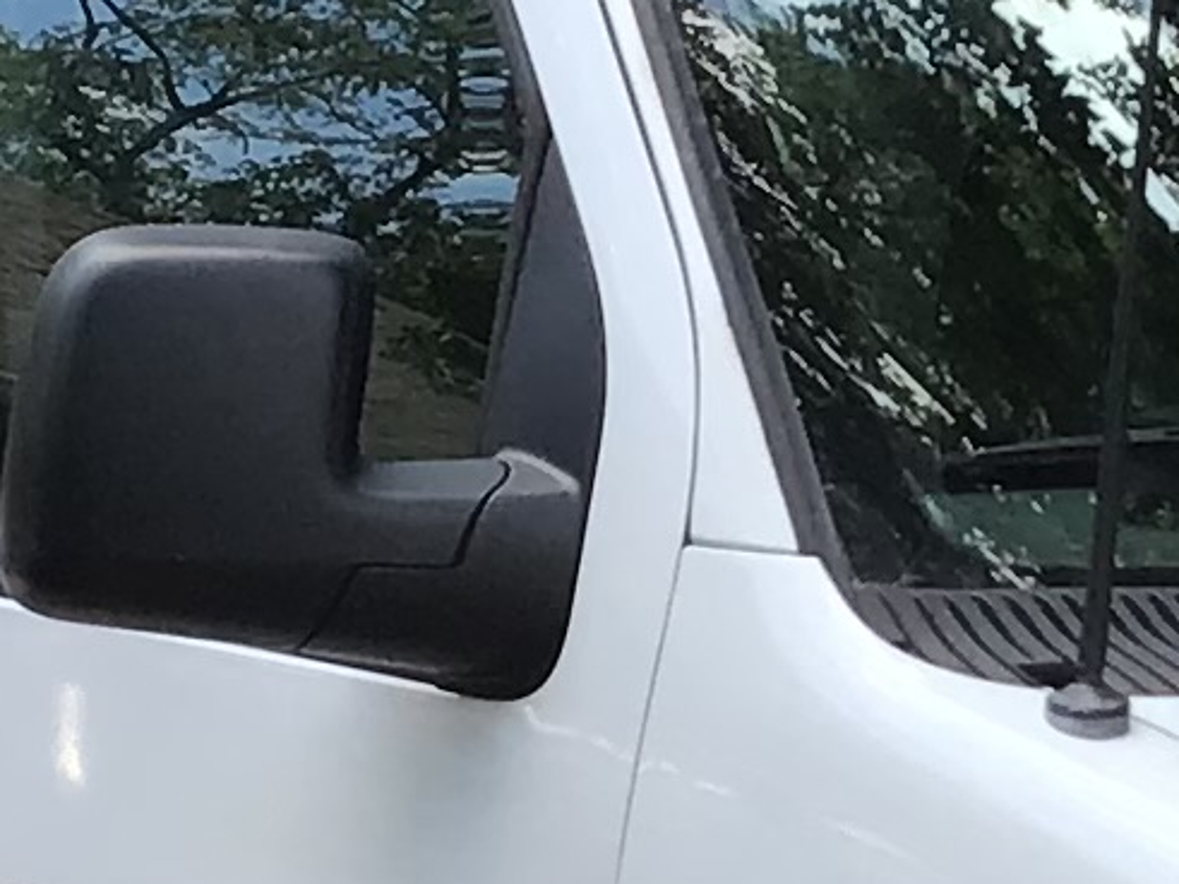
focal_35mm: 206
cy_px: 934
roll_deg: -0.4
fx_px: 7015
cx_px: 1030
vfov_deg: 7.2
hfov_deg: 9.6
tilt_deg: -1.9
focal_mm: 3.3
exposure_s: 1/280
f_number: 2.4
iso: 25
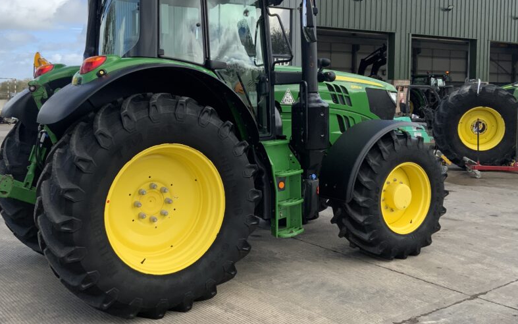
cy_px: 124
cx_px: 259
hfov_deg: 49.3
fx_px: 565
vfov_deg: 31.9
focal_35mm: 40
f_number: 1.8
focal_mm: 3
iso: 16
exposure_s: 1/1121
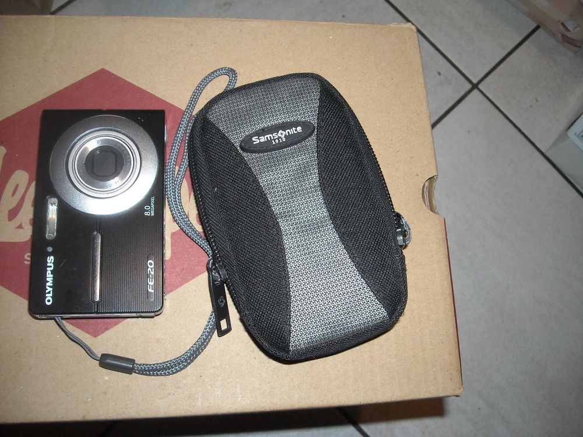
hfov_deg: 52.6
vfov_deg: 40.7
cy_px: 218
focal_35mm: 35
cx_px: 292
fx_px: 589
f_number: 2.8
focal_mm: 5.7
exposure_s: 1/60
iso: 200
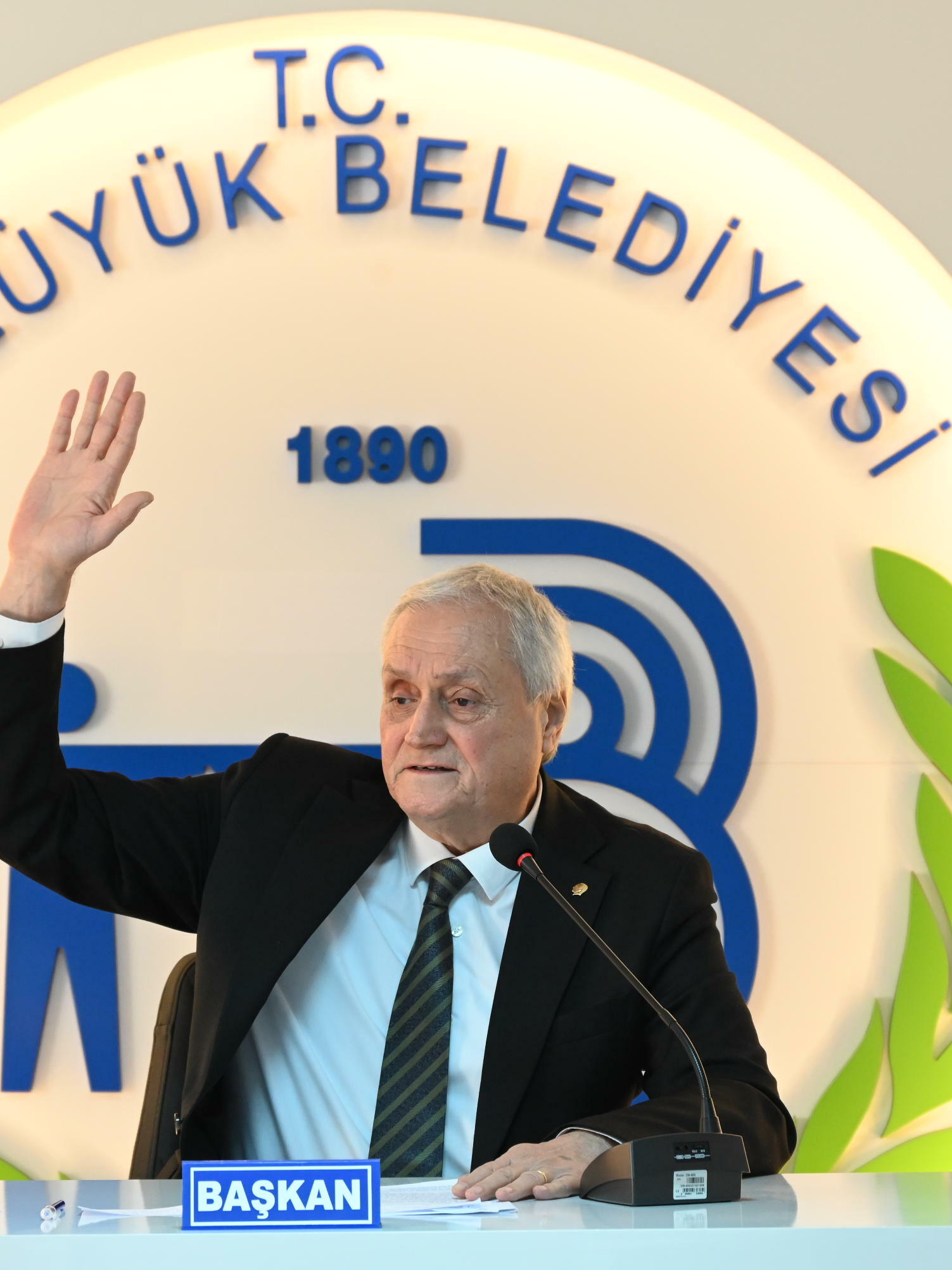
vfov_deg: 13.3
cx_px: 421
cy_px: 636
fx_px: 5427
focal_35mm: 148
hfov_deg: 10.0
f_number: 6.3
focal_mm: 102
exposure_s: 1/125
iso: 3200
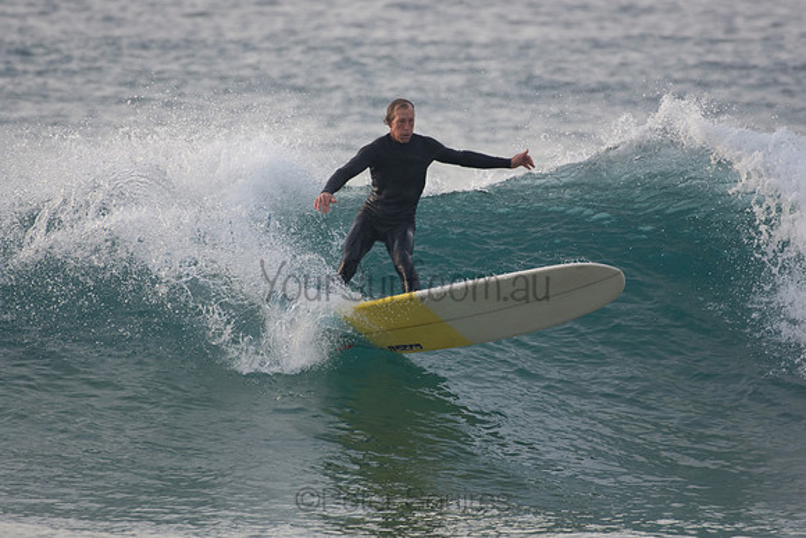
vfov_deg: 1.8
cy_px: 269
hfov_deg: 2.7
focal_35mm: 750
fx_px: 16795
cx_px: 403
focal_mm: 500
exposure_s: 1/1600
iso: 800
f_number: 5.6
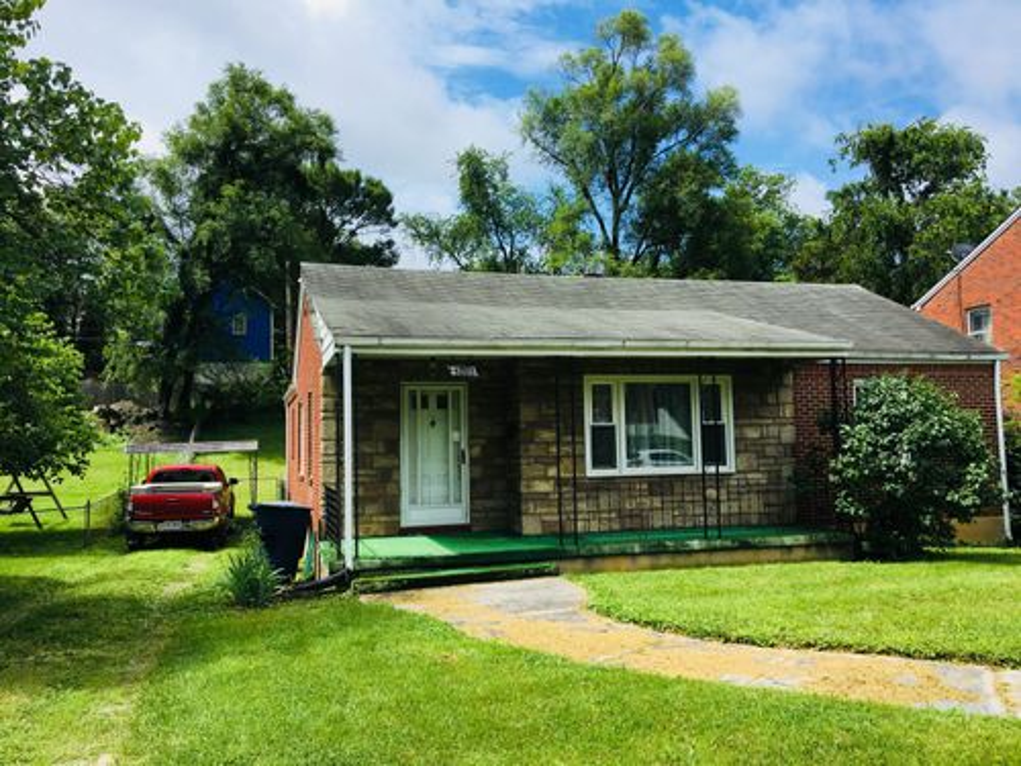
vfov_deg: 48.2
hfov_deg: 61.7
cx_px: 510
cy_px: 383
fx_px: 855
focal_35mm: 29
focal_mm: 4.15
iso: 25
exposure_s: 1/1148
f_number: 2.2
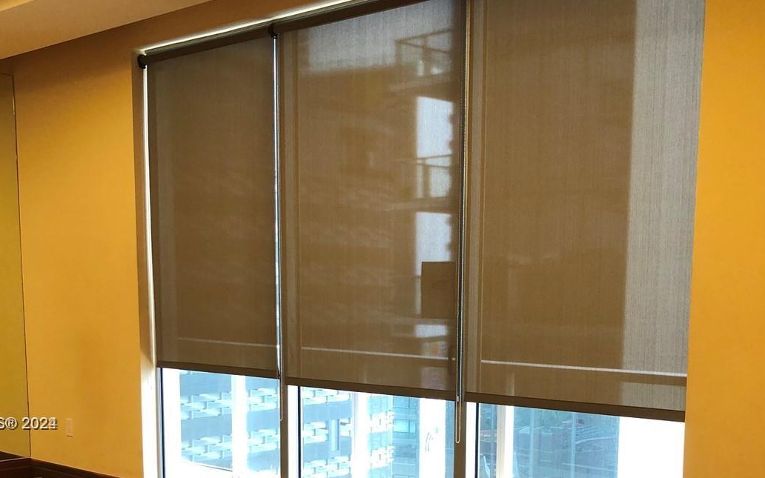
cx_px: 413
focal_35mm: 46
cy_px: 425
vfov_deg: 27.1
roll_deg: -0.2
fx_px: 959
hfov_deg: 43.5
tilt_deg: -7.6
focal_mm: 4
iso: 25
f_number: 1.8
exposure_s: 1/30
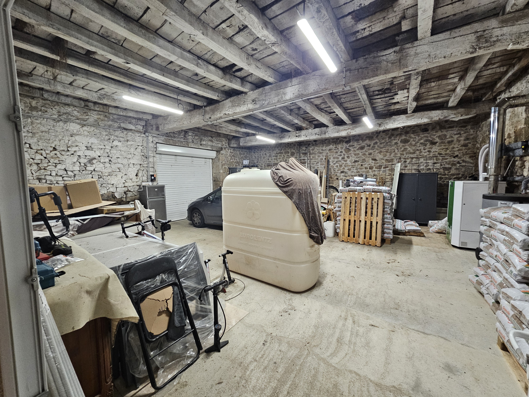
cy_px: 198
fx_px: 199
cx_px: 264
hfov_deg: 106.2
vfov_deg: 89.9
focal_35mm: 13
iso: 400
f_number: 2.2
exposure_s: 1/33.3
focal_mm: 2.2
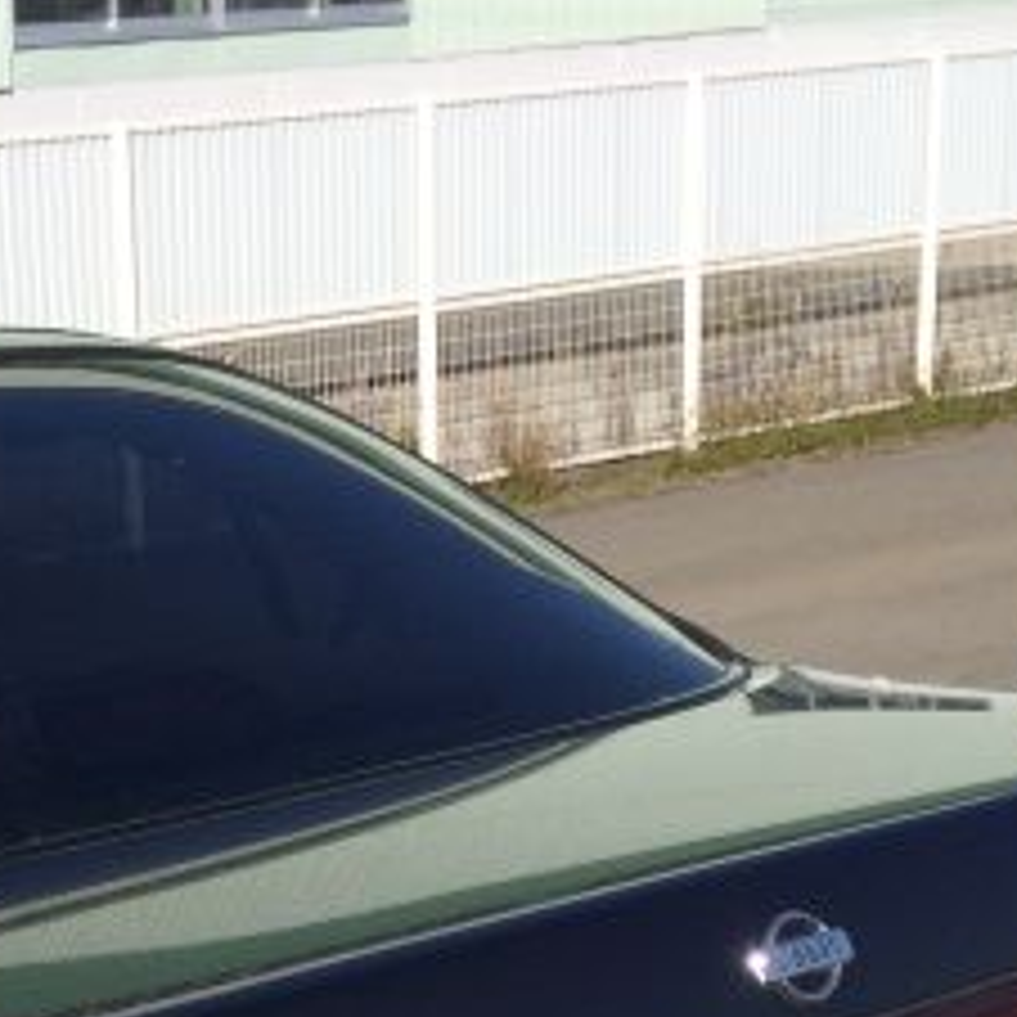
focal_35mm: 94
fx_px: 3124
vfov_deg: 17.3
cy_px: 1341
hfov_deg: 17.9
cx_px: -68
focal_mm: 4.12
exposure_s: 1/2415
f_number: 2.2
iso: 40
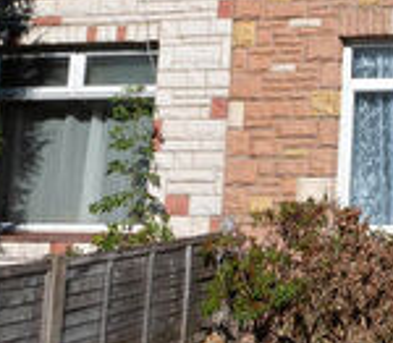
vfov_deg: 21.1
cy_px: -24
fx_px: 880
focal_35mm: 73
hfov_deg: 21.6
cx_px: 565
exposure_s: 1/320
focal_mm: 10
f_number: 8
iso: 100
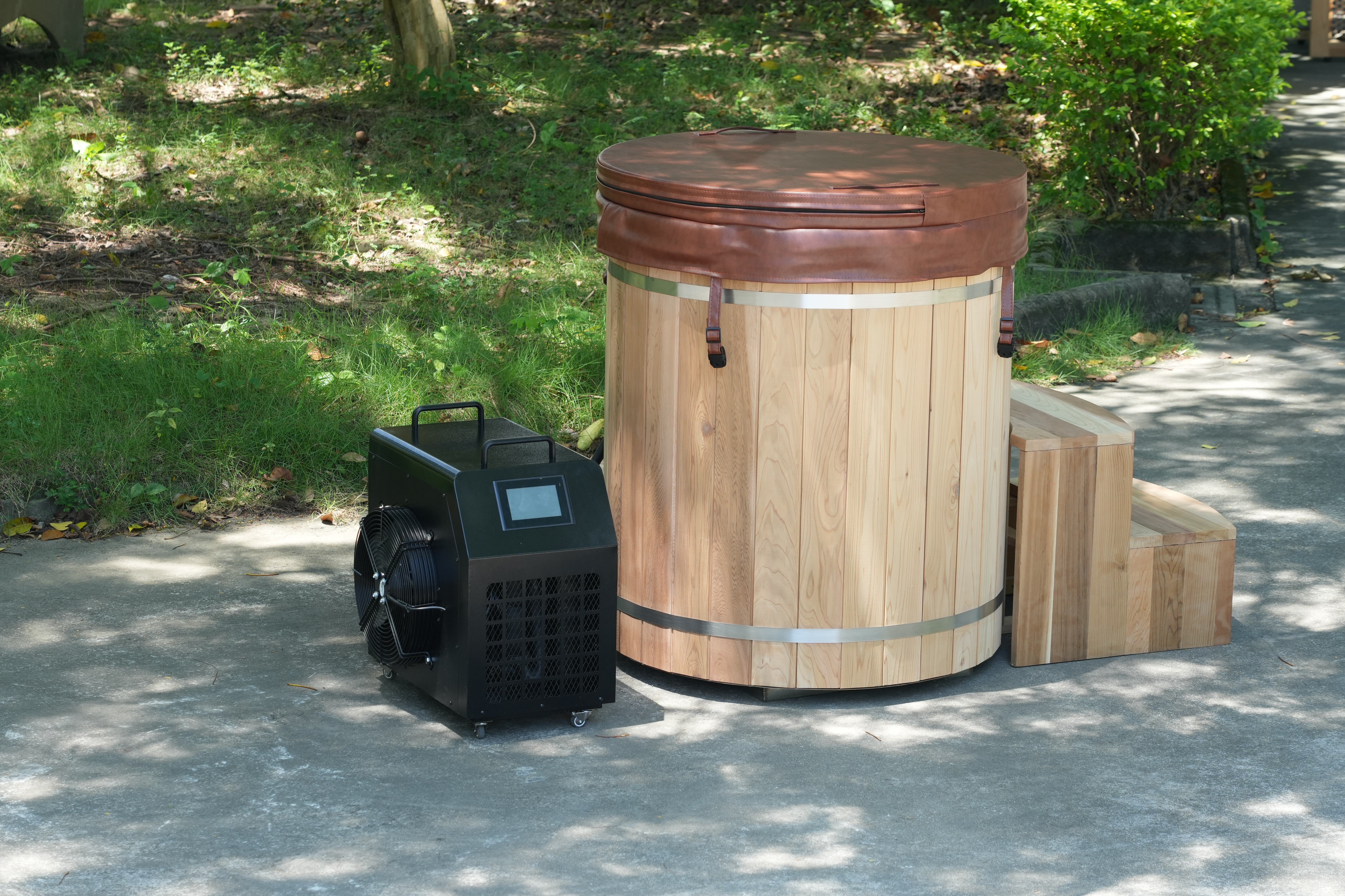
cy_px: 448
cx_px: 672
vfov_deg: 13.0
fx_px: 3923
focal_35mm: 105
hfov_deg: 19.5
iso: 640
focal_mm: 105
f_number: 8
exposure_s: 1/125
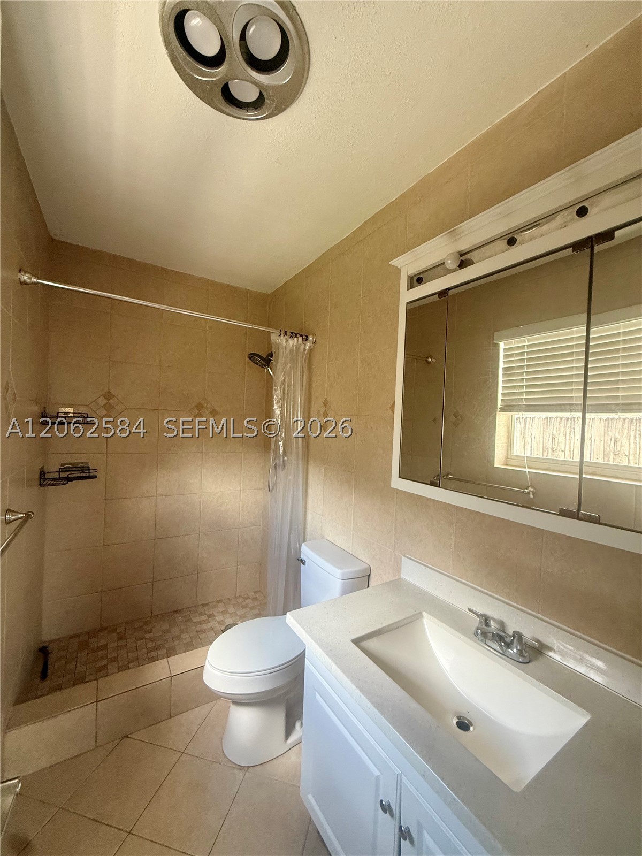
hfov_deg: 85.7
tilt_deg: +0.2
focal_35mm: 14
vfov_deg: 102.1
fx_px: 346
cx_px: 321
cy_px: 428
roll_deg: -2.3
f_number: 2.2
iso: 250
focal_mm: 2.22
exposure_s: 1/99
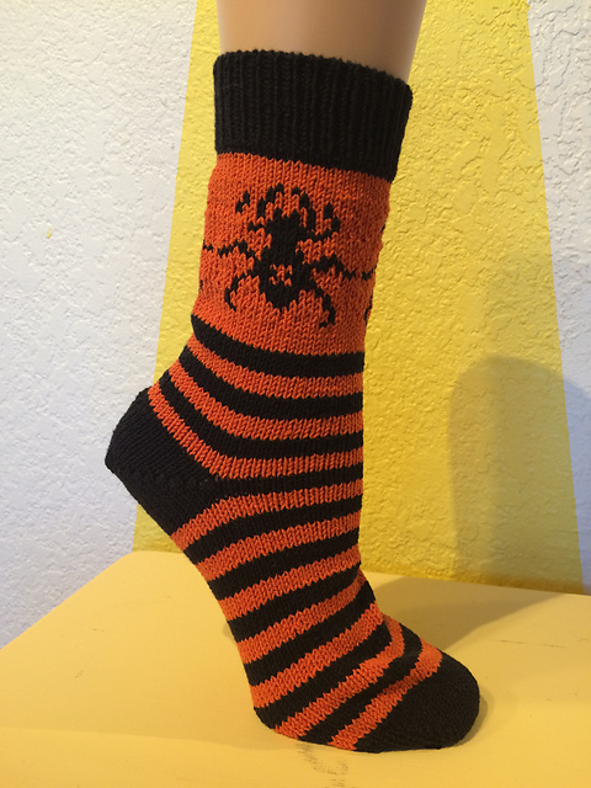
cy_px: 394
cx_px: 296
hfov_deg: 48.2
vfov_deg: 61.7
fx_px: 660
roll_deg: -0.1
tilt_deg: -7.9
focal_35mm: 29
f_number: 2.2
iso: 100
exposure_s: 1/30
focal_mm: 4.15
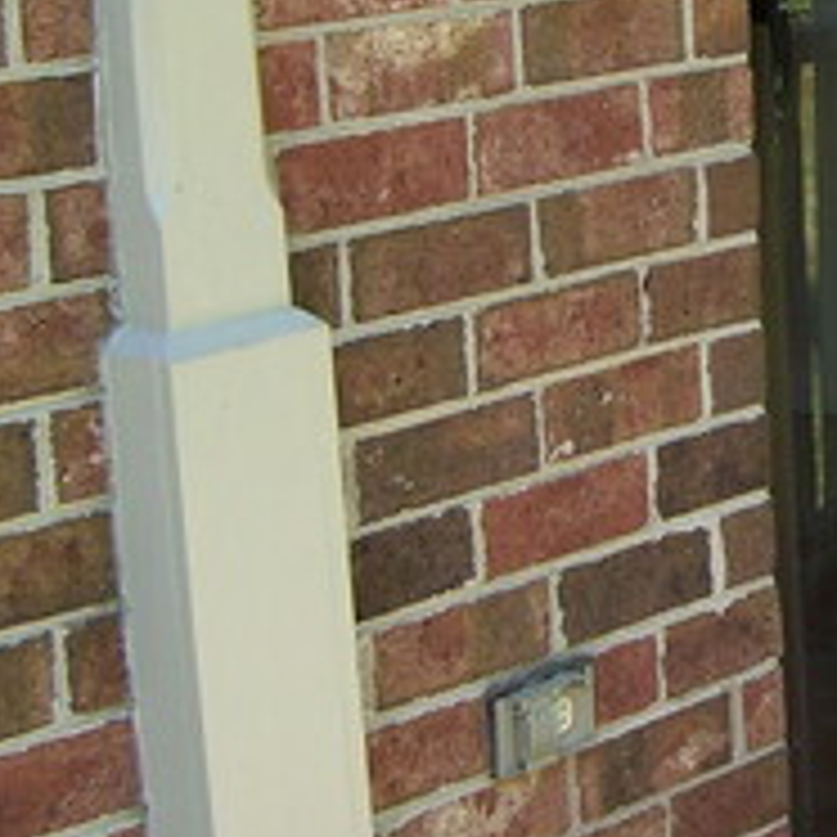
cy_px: 146
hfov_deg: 15.5
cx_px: 1008
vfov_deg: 16.0
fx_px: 2954
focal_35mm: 108
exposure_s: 1/250
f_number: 2.7
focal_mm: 5.6
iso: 80
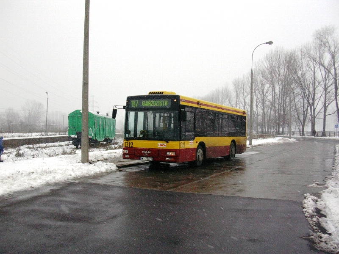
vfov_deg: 38.7
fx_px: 362
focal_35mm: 37
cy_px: 127
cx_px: 170
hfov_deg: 50.1
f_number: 2.7
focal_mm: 5.6
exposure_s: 1/249
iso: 70
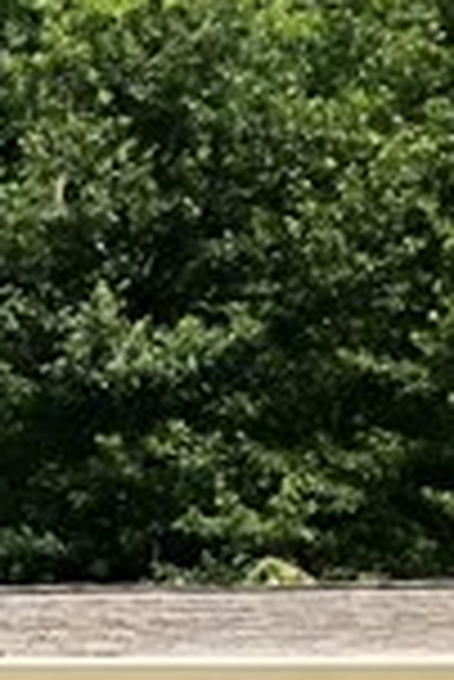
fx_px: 3718
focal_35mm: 197
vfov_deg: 10.2
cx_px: -1155
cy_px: 946
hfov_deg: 6.1
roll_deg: -1.6
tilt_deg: +1.4
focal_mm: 3.99
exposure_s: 1/813
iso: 20
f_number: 1.8
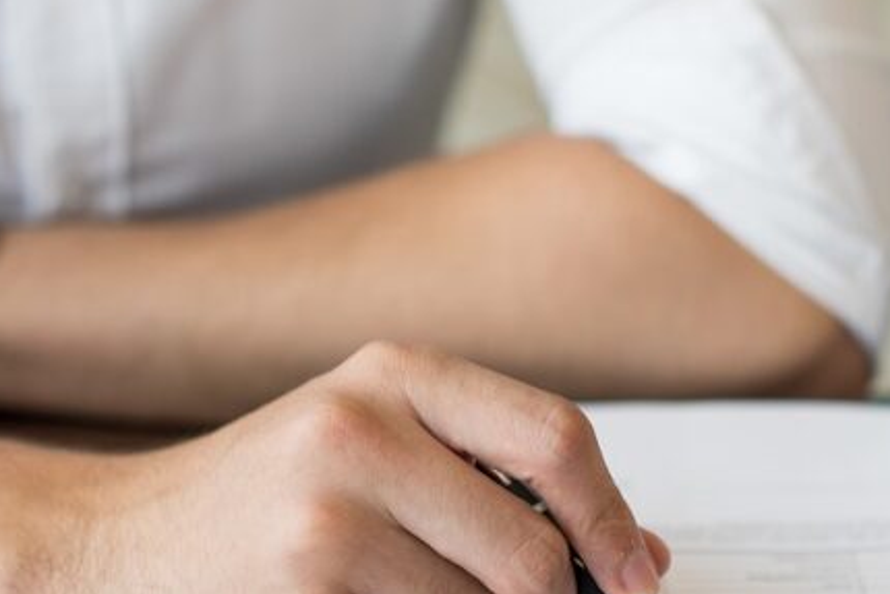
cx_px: 778
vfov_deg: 10.4
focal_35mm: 131
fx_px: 3240
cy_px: 564
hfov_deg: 15.5
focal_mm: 55
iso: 200
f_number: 2.2
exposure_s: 1/400
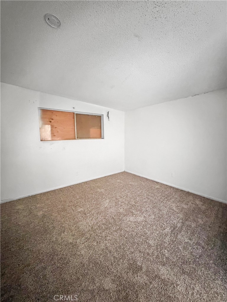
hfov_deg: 85.7
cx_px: 114
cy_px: 151
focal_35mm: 14
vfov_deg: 102.1
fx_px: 122
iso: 1600
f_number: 2.2
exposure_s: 1/35
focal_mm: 2.22
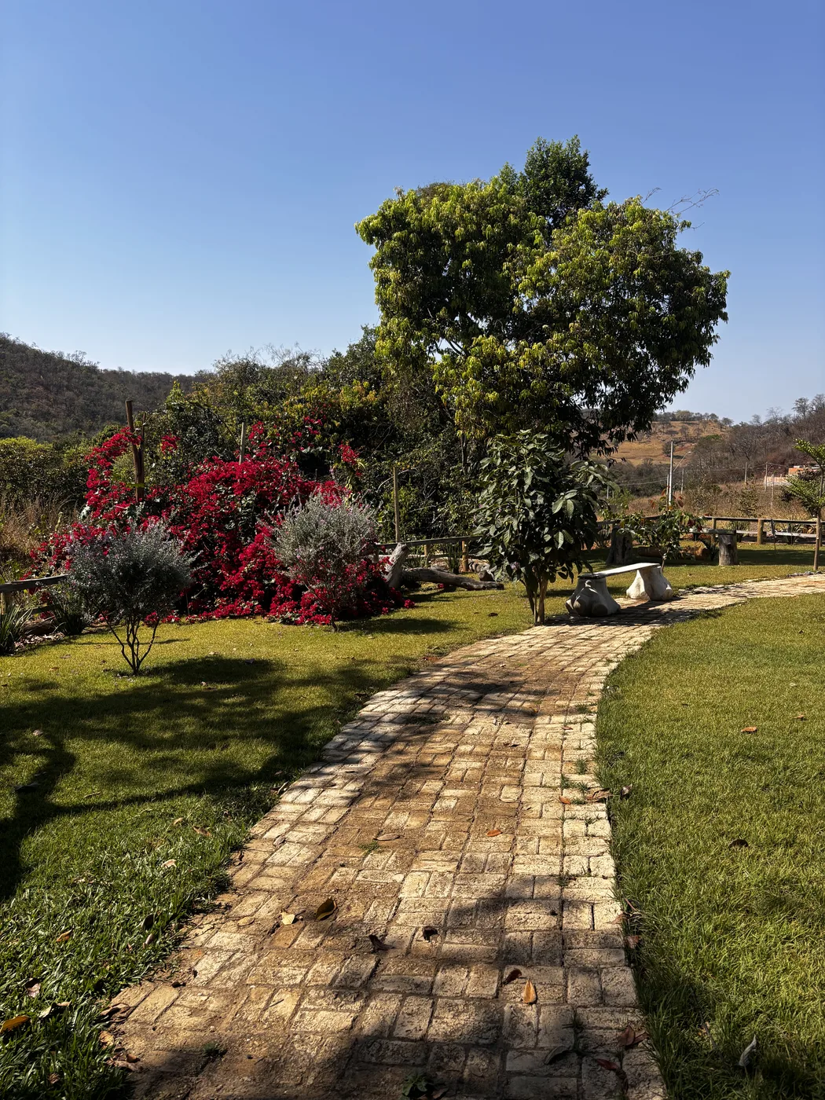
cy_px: 550
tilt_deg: -8.2
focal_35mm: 26
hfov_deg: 53.1
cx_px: 412
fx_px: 826
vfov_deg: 67.3
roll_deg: -1.0
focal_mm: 5.96
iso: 50
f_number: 1.6
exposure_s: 1/3106
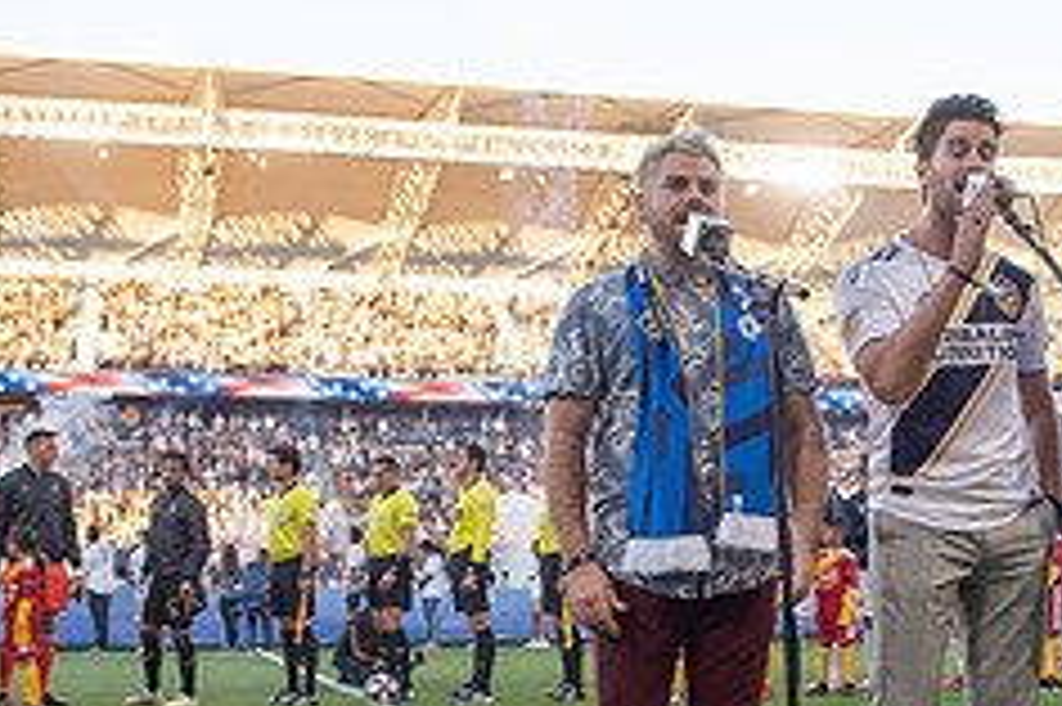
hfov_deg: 33.9
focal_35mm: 59
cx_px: 634
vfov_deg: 22.9
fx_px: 1739
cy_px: 461
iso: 160
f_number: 4.5
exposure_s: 1/250
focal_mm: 24
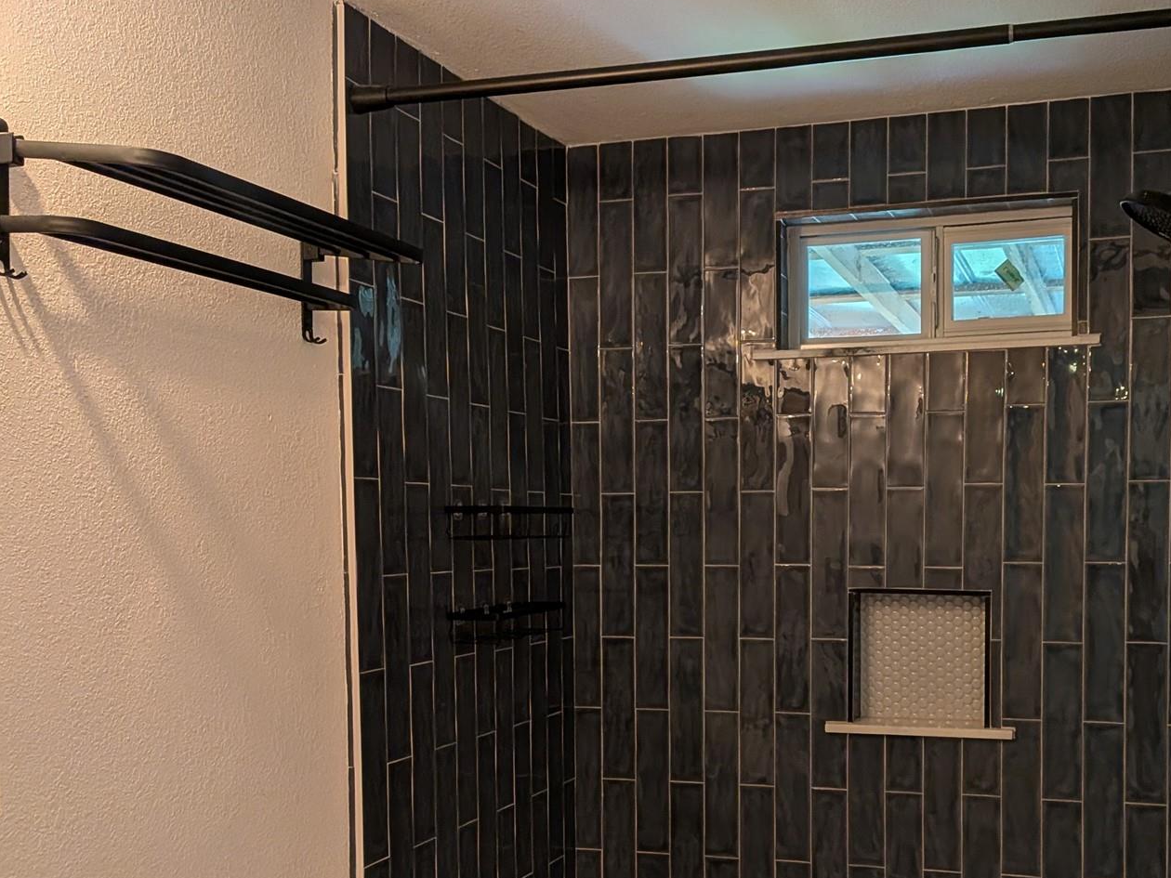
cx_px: 757
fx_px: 1319
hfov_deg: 47.3
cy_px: 565
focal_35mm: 39
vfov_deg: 36.5
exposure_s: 1/120
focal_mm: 4.53
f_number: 1.7
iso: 36
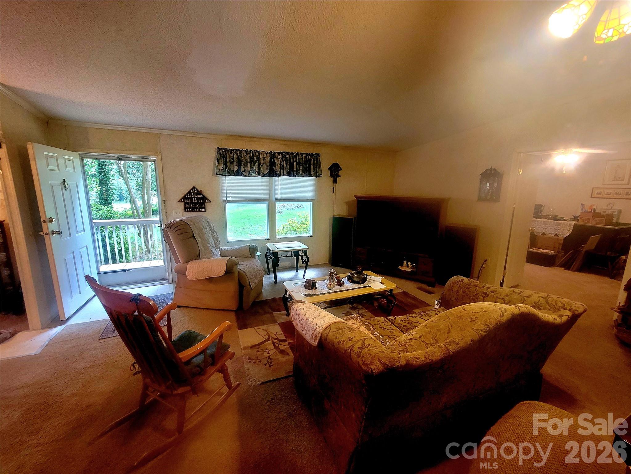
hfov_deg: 106.2
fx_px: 237
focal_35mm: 13
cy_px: 237
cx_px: 316
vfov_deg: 89.9
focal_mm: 2.2
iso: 400
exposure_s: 1/40
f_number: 2.2
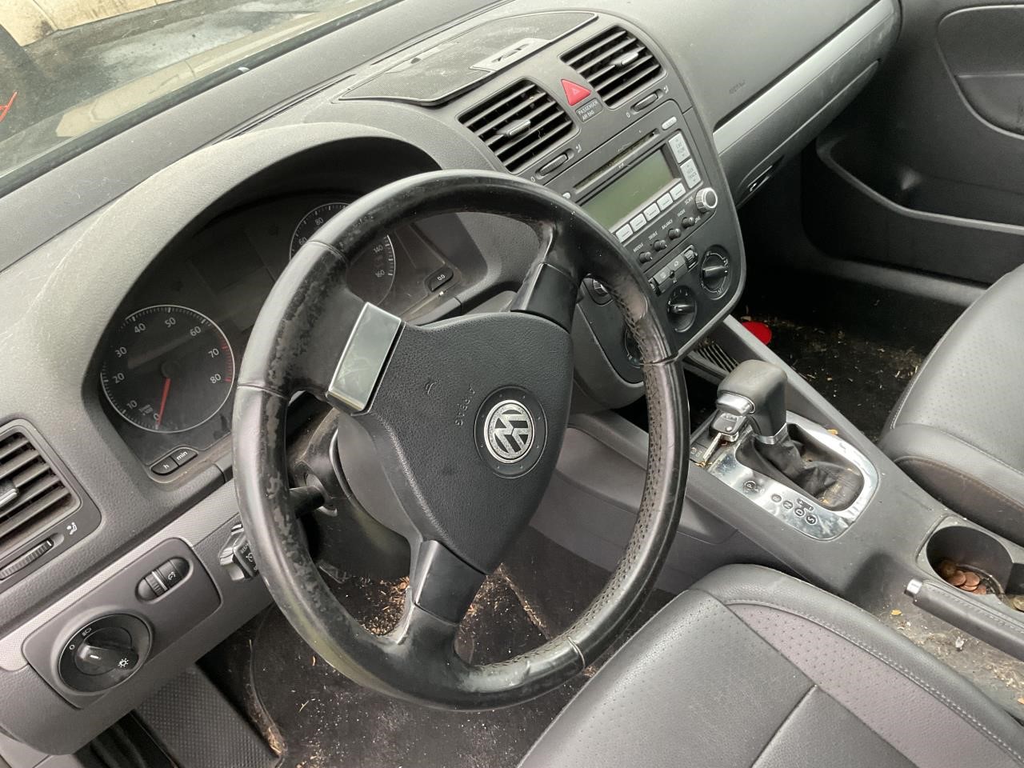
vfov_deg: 48.2
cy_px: 384
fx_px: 858
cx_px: 512
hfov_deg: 61.7
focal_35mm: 29
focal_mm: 3
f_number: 1.8
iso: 160
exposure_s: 1/60
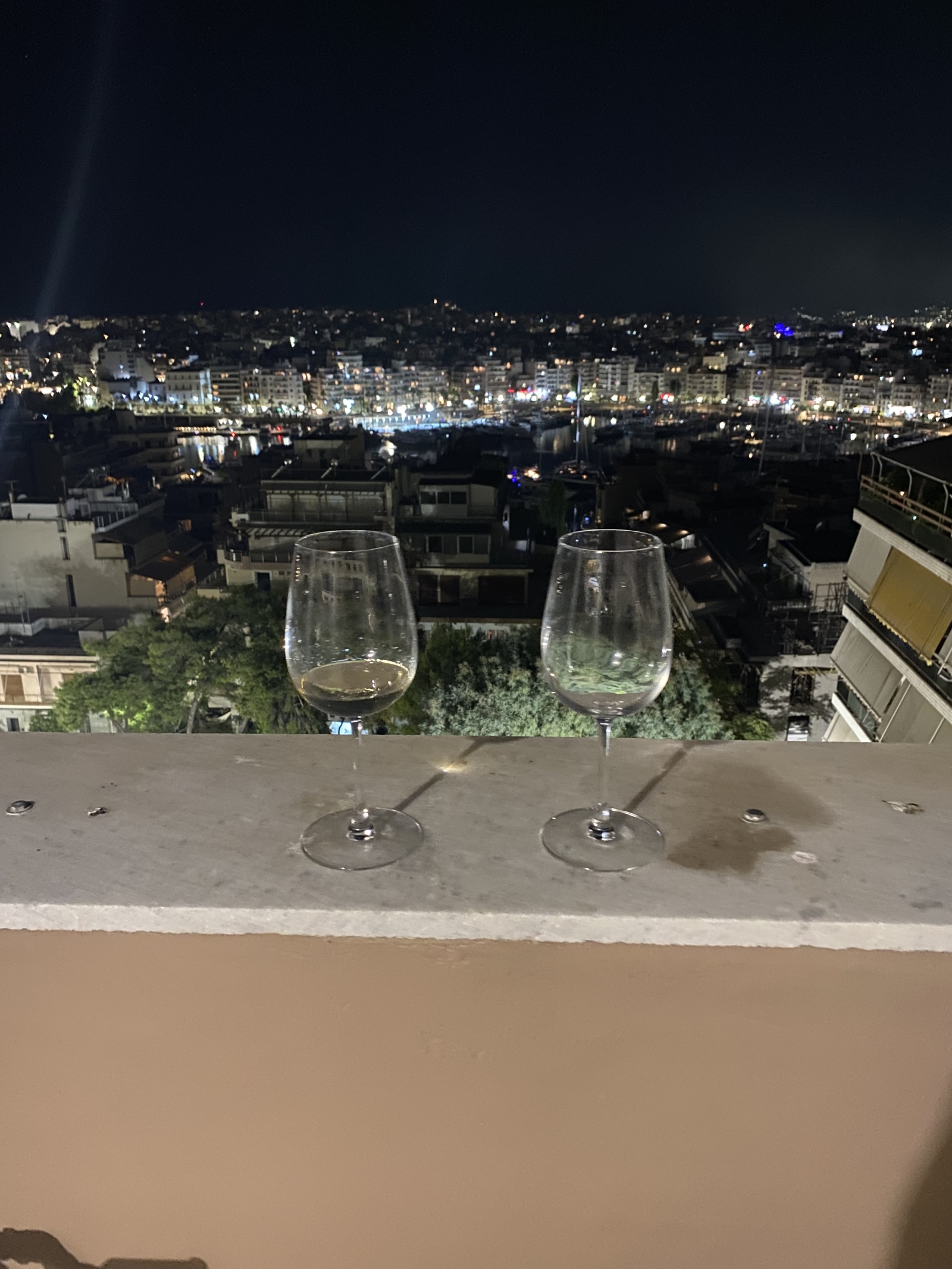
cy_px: 634
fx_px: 953
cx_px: 476
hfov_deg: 53.1
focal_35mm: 26
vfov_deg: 67.3
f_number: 1.8
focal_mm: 4.25
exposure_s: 1/8
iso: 500
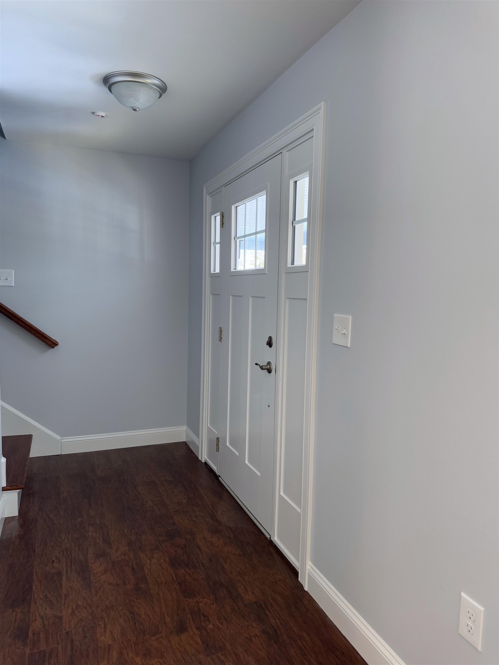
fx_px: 461
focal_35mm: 24
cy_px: 332
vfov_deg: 71.6
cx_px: 250
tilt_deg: -5.2
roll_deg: +0.0
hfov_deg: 56.8
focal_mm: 6.76
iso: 160
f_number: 1.78
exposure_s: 1/120
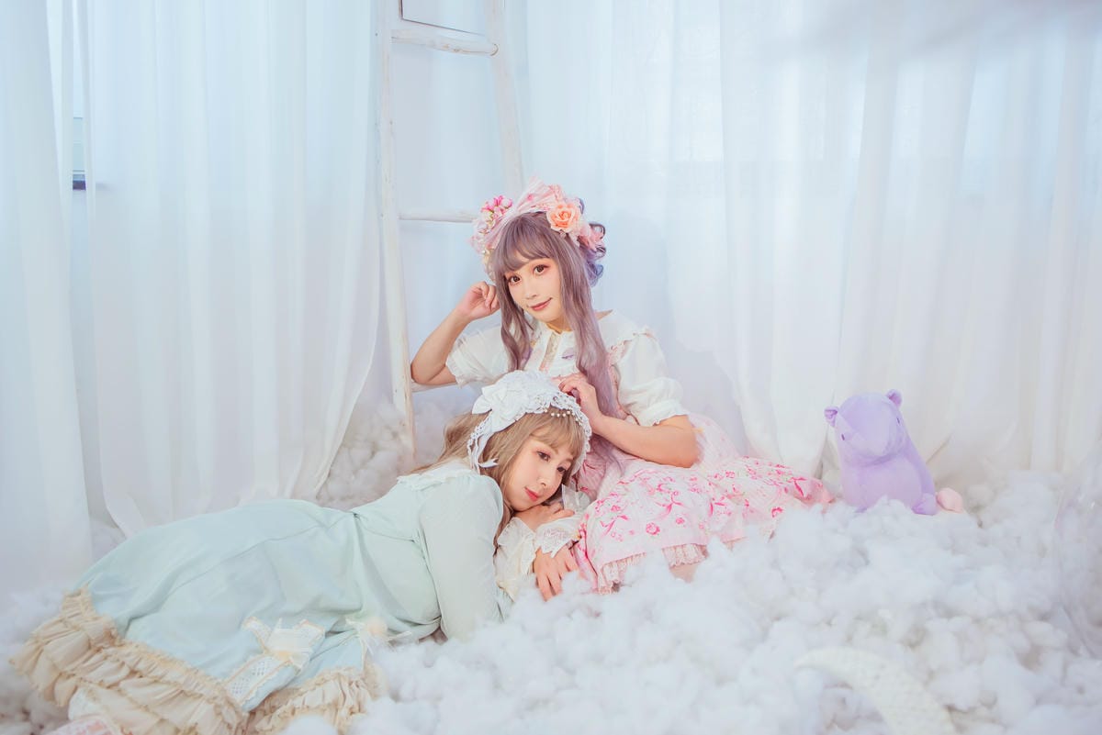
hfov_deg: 54.4
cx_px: 551
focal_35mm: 35
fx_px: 1072
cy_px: 368
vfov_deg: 37.9
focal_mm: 35
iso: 250
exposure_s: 1/125
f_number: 2.8
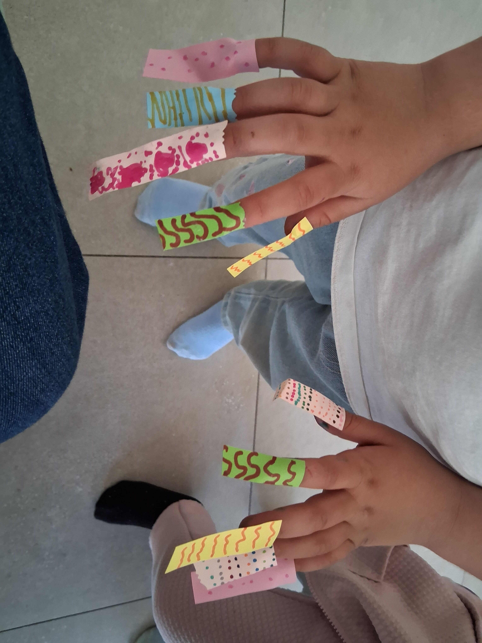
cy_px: 322
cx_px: 241
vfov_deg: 67.3
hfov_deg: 53.1
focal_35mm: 26
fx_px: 483
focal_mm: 3.98
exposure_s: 1/50
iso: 640
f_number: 1.8
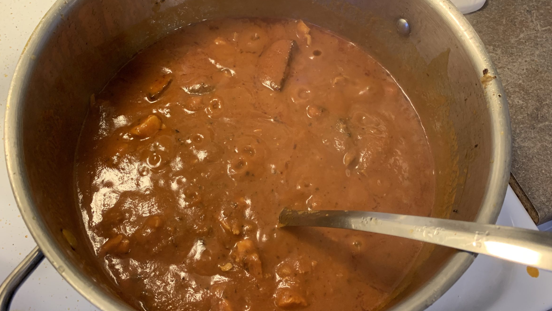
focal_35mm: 31
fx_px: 454
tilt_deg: -60.8
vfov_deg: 37.7
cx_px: 263
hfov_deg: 62.6
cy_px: 127
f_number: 1.8
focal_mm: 4.25
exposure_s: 1/60
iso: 200
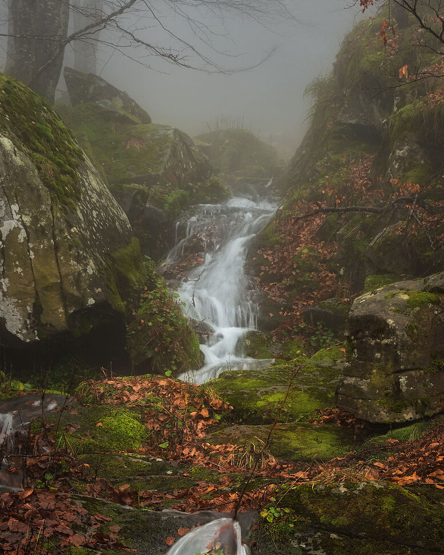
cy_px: 509
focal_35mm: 74
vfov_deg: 24.9
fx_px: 1216
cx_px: 339
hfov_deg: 20.5
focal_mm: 32
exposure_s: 1/8
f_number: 6.3
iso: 100
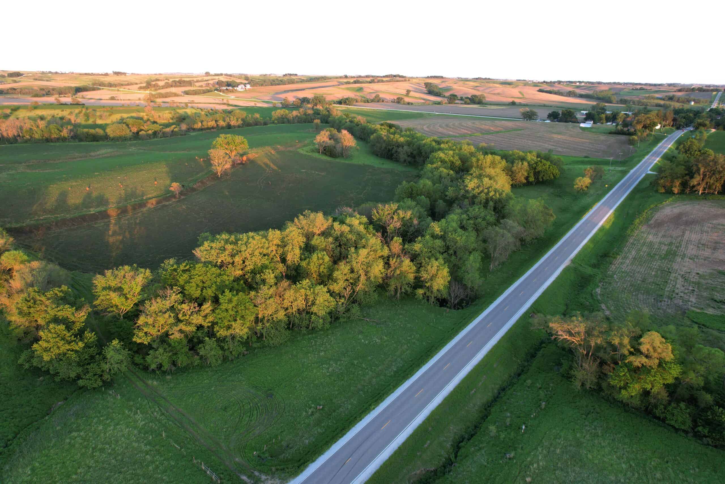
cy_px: 242
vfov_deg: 57.2
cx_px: 362
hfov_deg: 78.6
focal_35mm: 22
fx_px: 443
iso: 100
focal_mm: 8.38
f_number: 2.8
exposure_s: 1/125
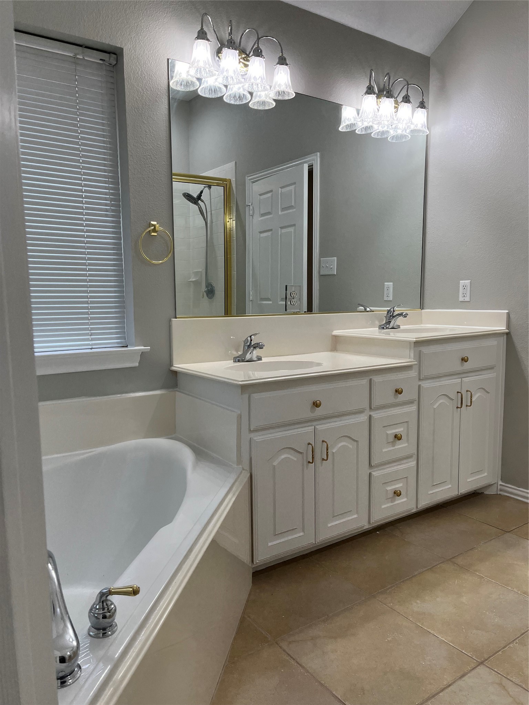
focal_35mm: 26
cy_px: 352
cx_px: 264
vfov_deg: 67.3
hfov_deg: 53.1
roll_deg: +0.5
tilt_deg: -7.8
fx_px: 530
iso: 64
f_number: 1.6
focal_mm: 5.1
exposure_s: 1/120
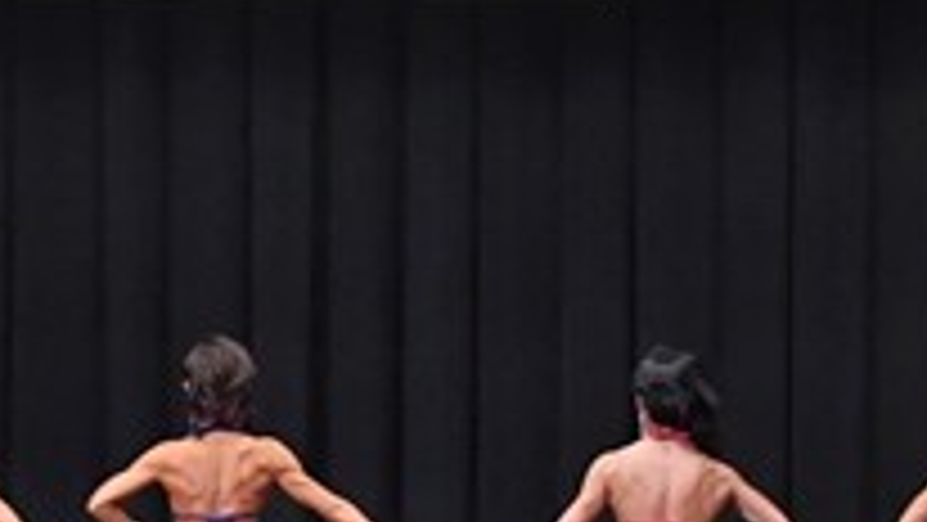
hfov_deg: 8.2
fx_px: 6491
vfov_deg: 4.6
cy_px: 459
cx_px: 214
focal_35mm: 264
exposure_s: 1/400
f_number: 5.6
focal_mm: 45
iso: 8000
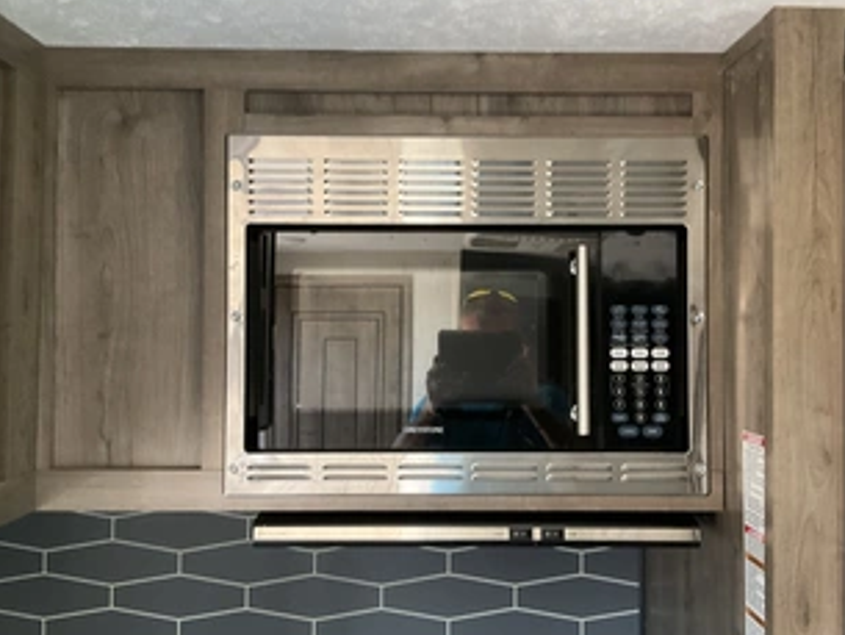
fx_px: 928
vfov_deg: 37.7
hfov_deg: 48.9
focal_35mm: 38
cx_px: 463
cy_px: 311
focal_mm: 3
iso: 200
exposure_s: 1/60
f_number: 1.8
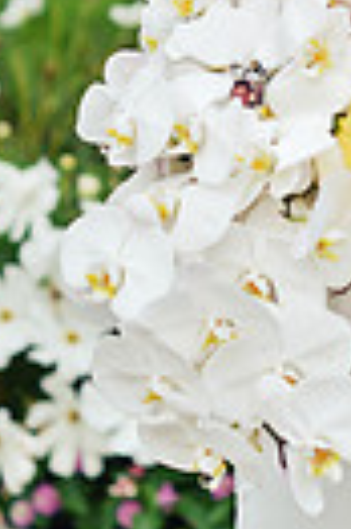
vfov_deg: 7.0
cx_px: 446
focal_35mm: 292
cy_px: -44
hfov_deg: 4.7
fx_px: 4281
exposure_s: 1/1600
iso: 250
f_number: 2.8
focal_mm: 85
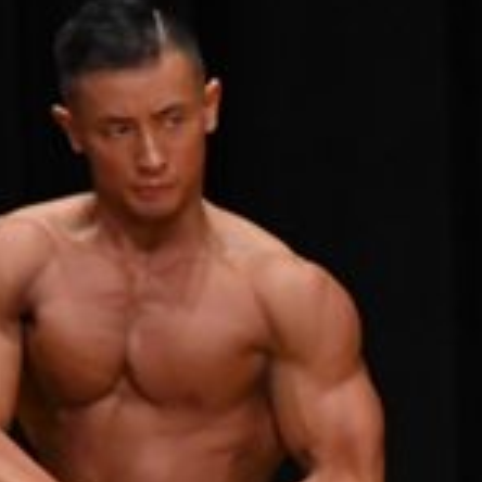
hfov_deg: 1.4
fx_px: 19912
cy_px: 612
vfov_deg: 1.4
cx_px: 1177
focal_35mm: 1264
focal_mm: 190
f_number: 5.6
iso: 3200
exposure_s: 1/400
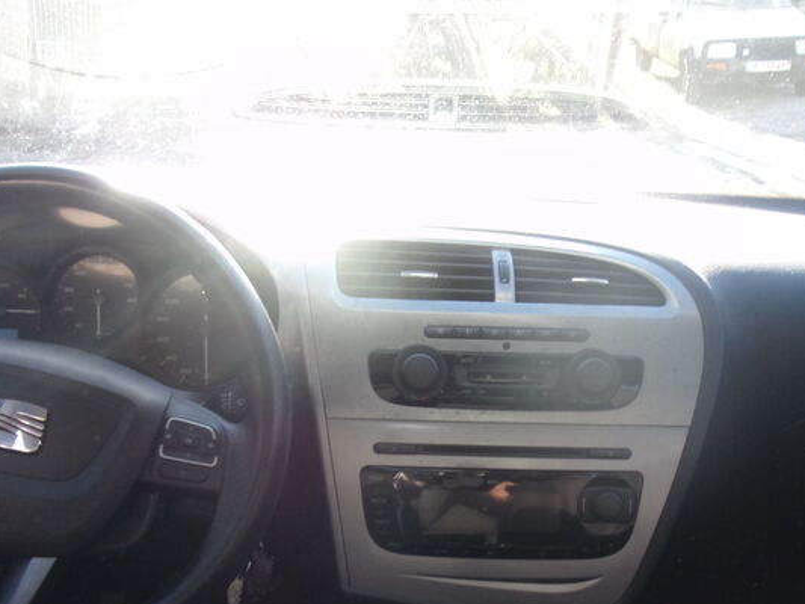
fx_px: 1047
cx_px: 435
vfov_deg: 31.5
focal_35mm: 45
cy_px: 468
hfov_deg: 42.0
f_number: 3.3
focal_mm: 4.3
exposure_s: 1/70
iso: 80
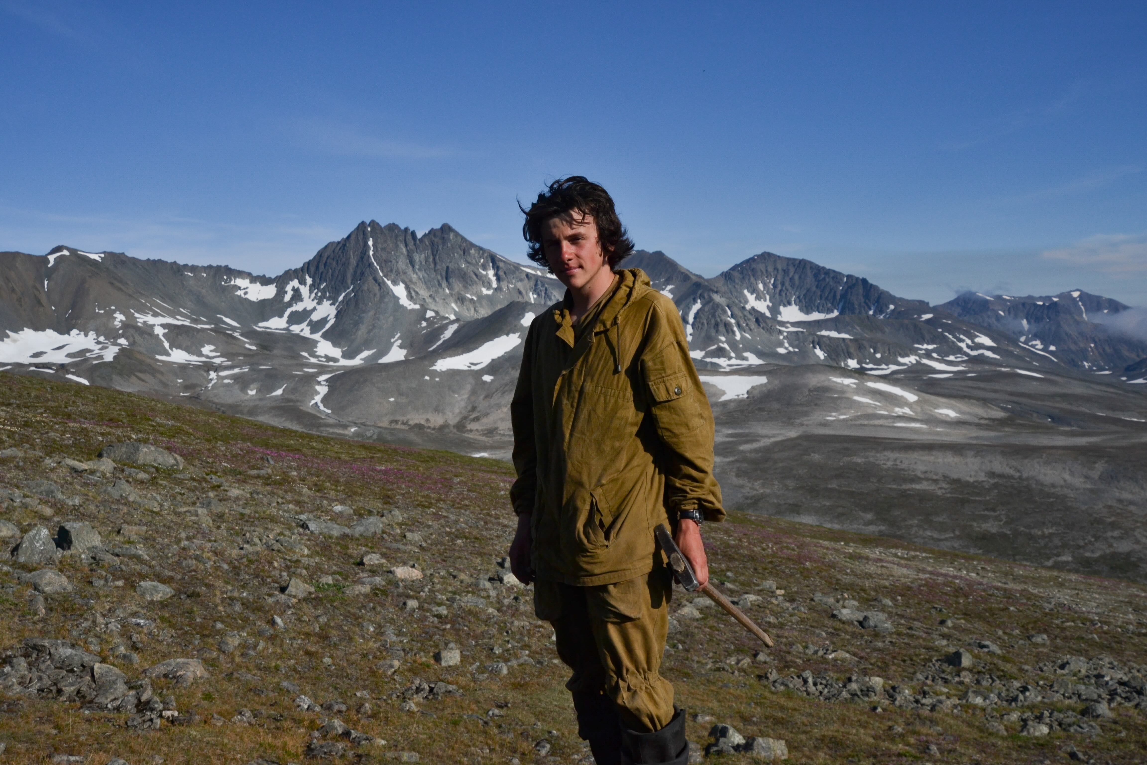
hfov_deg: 53.1
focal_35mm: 36
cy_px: 382
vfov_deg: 36.9
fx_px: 1147
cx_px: 574
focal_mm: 24
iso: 200
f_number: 9
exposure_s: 1/1600
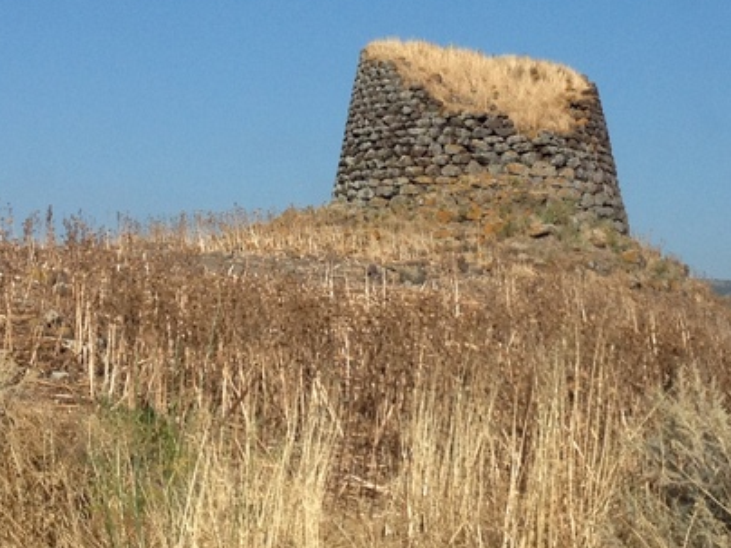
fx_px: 2196
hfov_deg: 18.9
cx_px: 429
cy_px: 34
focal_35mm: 104
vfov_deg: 14.1
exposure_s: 1/1381
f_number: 2.4
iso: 50
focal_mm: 4.28
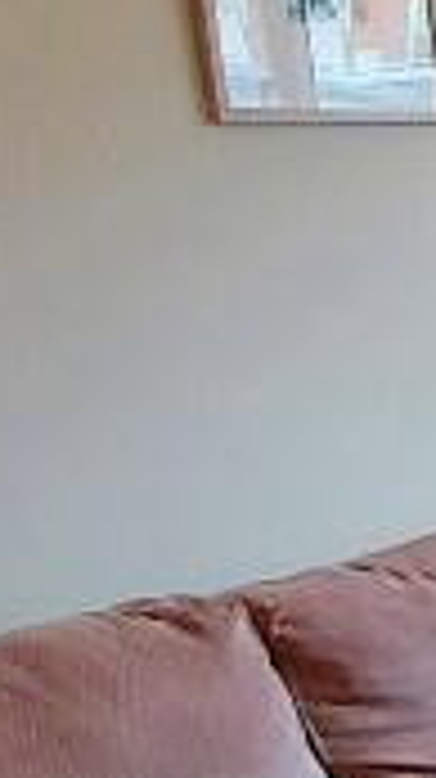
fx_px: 1731
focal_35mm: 84
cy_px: 558
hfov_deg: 8.3
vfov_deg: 25.1
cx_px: 1699
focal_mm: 1.74
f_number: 2.2
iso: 160
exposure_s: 1/50
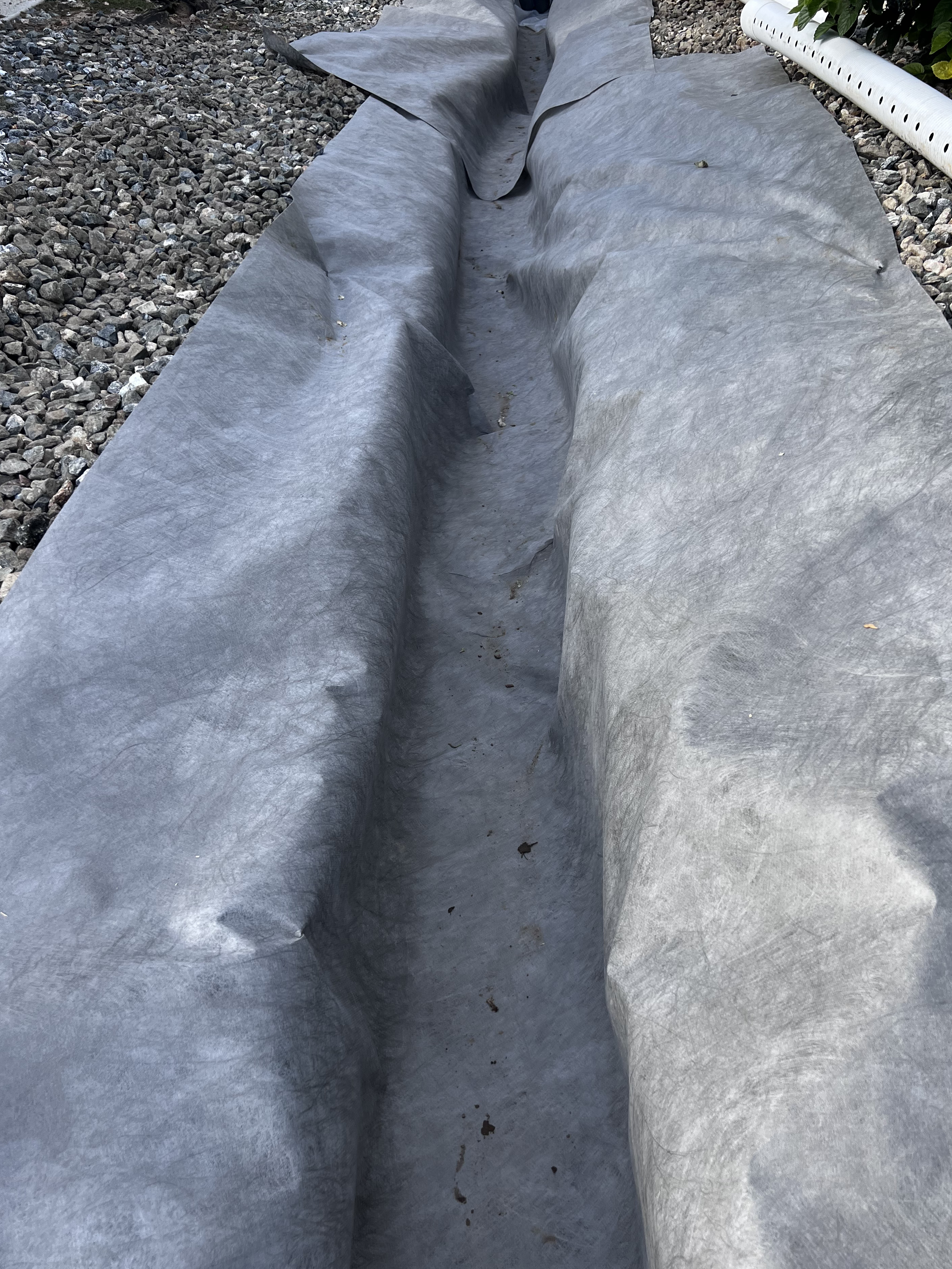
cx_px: 512
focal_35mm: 28
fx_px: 1027
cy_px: 645
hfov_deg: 49.7
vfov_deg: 63.4
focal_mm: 5.7
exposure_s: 1/733
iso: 50
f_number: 1.5
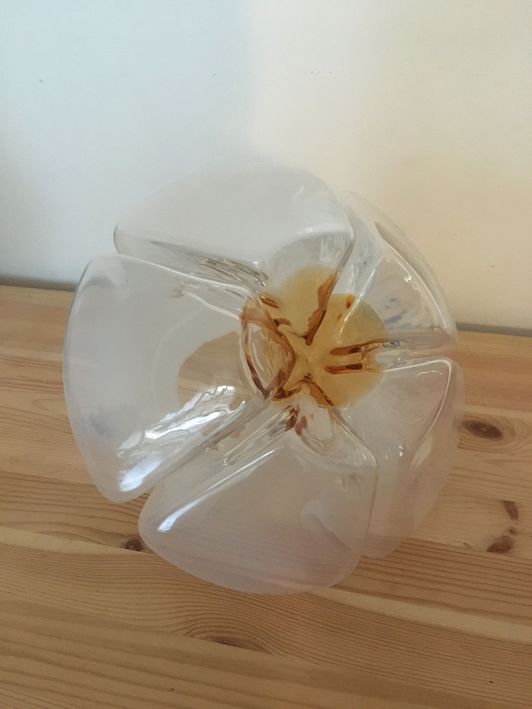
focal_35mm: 29
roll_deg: +0.7
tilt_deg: -30.6
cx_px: 266
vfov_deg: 61.7
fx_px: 594
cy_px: 354
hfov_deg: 48.2
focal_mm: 4.15
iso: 320
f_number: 2.2
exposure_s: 1/17
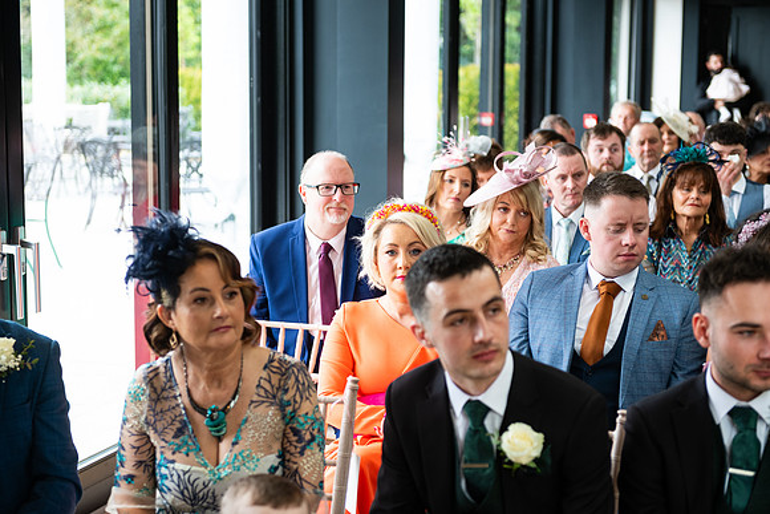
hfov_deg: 28.8
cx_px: 385
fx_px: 1498
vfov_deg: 19.5
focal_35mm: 70
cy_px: 257
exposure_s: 1/200
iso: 400
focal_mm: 70
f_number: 3.5
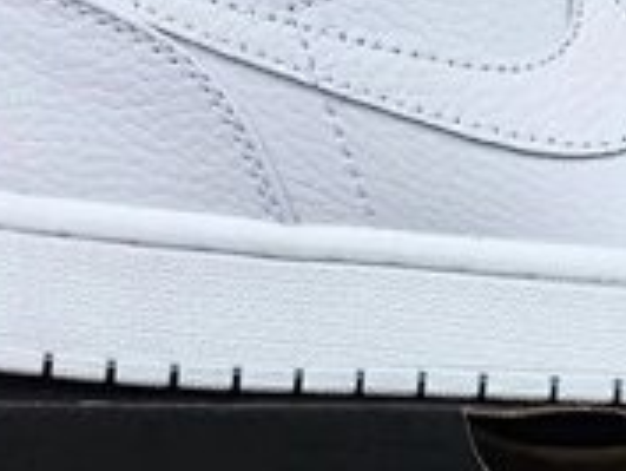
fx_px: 2027
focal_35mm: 112
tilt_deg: -14.3
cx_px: 573
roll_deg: -0.2
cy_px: 198
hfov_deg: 17.3
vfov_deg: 13.2
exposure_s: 1/418
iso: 25
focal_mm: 3.3
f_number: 2.4
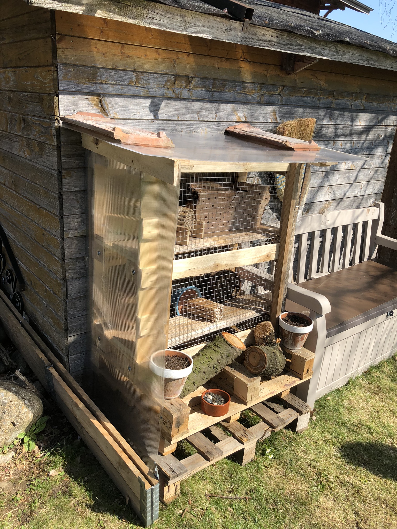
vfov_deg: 63.4
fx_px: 428
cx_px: 198
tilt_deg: -21.2
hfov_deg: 49.7
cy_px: 264
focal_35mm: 28
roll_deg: -3.3
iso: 20
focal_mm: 3.99
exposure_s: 1/1171
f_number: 1.8
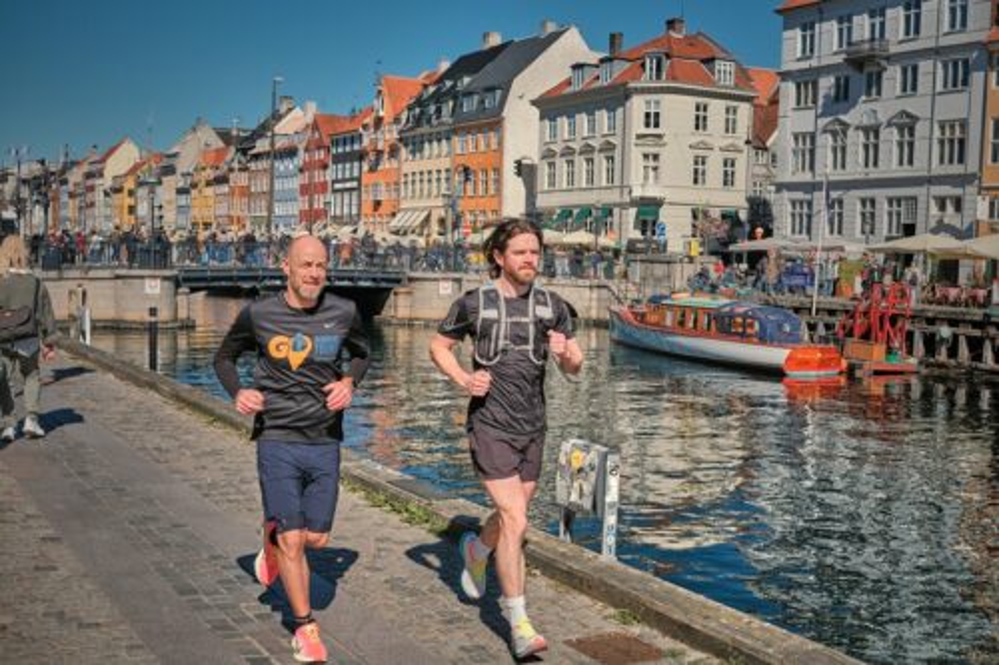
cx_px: 500
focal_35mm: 41
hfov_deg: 47.4
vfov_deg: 32.6
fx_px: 1137
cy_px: 332
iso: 320
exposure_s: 1/2000
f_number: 5.6
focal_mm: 27
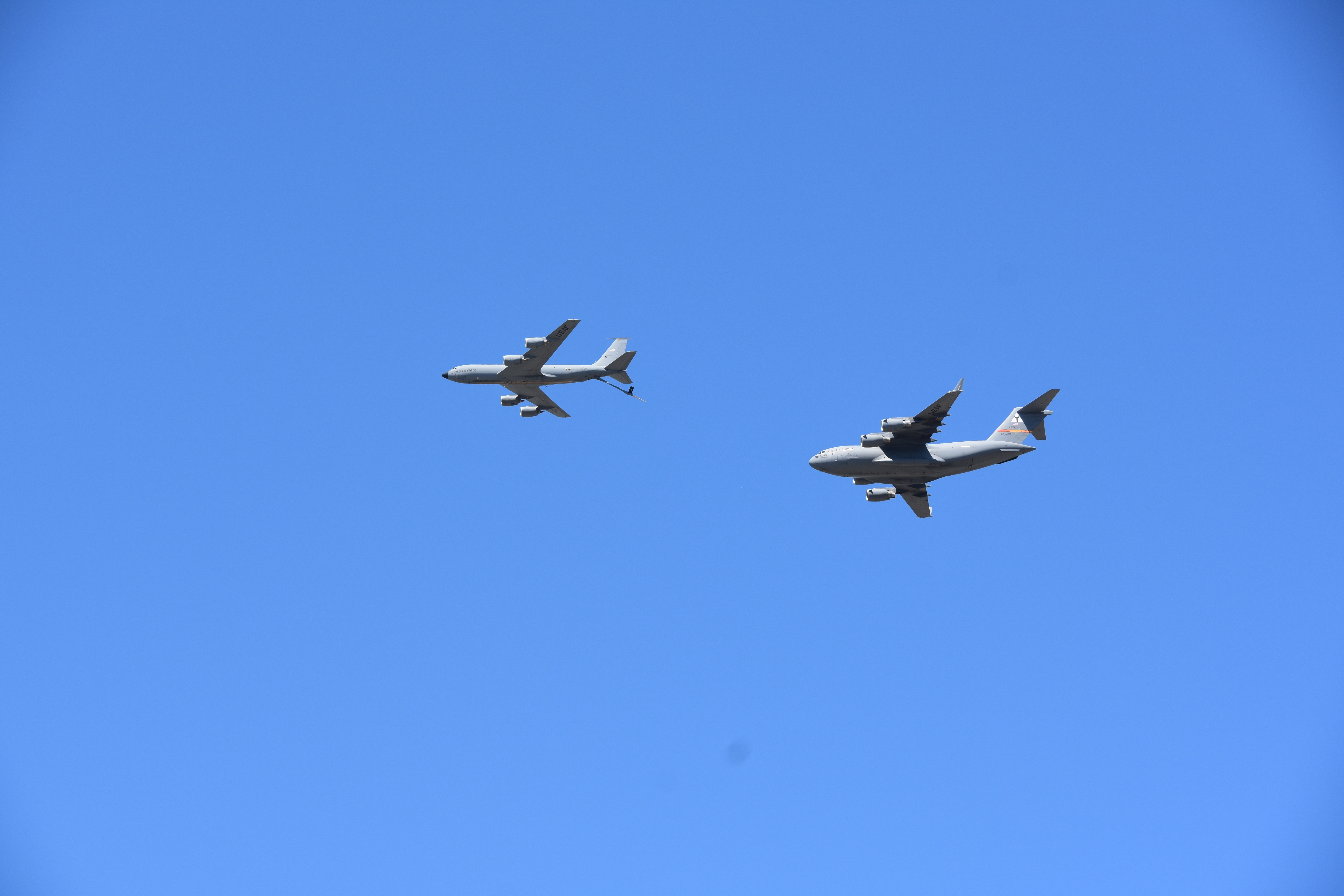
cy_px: 448
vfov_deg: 14.0
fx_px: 3640
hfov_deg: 20.9
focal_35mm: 98
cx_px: 672
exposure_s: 1/500
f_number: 8
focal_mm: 65
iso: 160
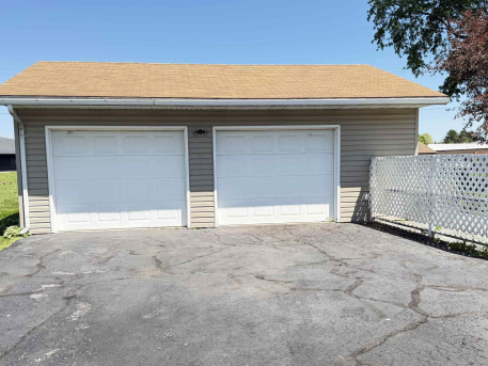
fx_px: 494
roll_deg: +1.0
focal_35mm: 35
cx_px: 247
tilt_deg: -5.3
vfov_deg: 40.6
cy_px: 211
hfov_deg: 52.6
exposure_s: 1/1292
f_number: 1.78
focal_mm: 6.76
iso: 100
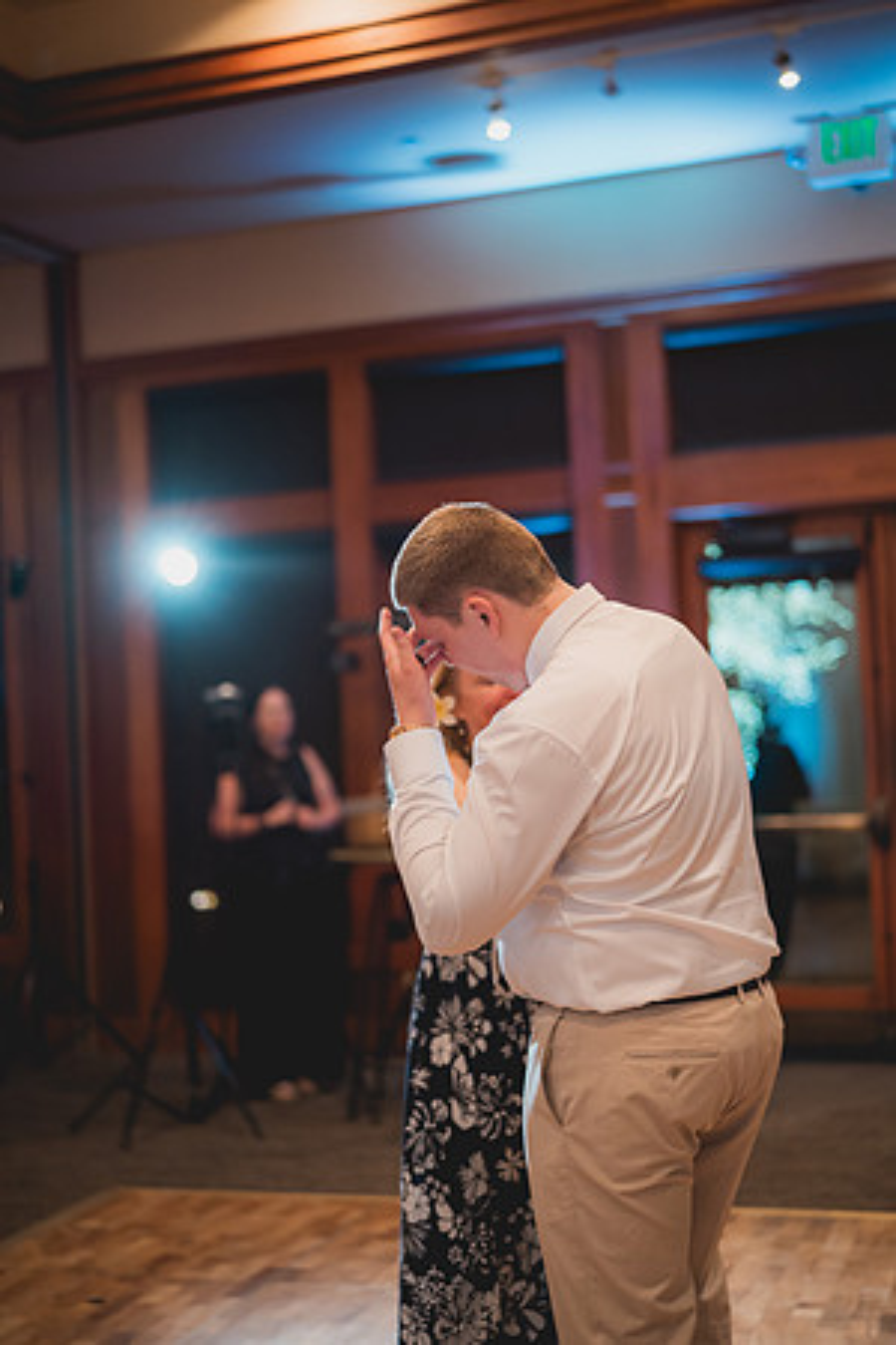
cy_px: 672
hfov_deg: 27.0
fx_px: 1867
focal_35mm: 50
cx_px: 448
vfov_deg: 39.6
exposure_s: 1/400
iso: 1250
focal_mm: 50
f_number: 1.4
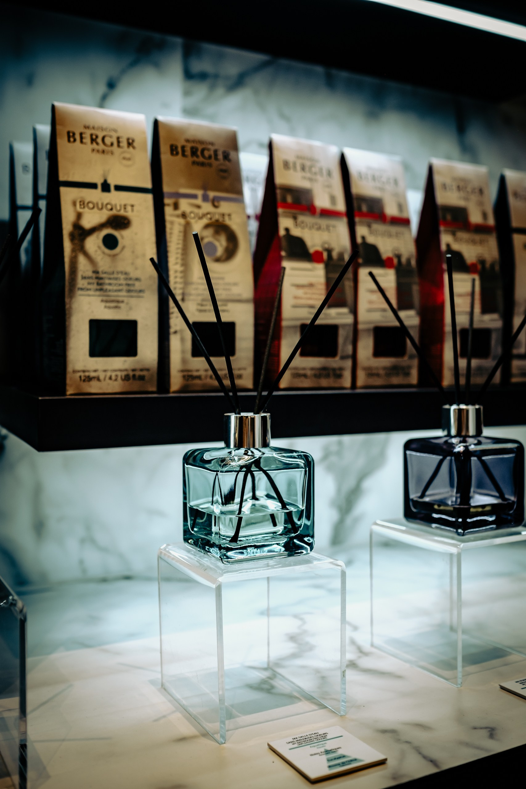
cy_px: 394
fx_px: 767
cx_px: 263
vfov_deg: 54.4
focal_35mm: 35
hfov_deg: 37.9
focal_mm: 23
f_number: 2.8
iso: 200
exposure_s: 1/250
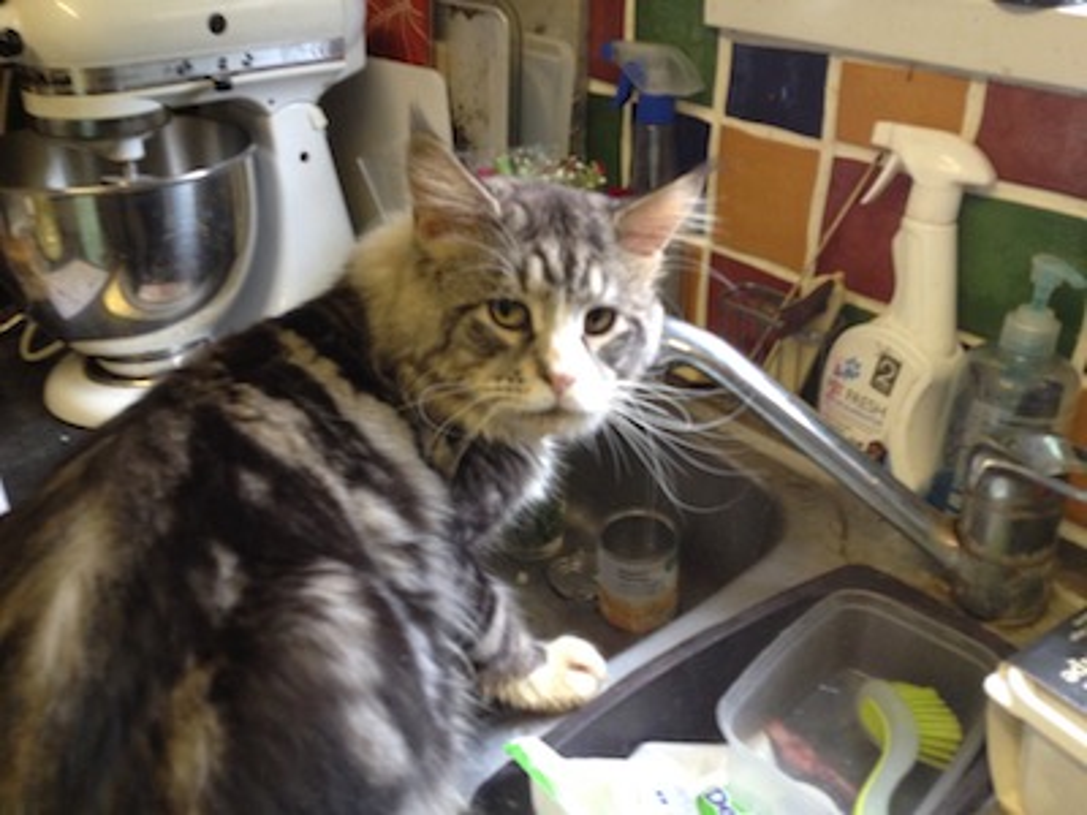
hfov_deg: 52.6
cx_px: 544
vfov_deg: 40.7
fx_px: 1099
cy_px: 408
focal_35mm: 35
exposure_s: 1/20
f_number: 2.4
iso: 160
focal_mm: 4.28
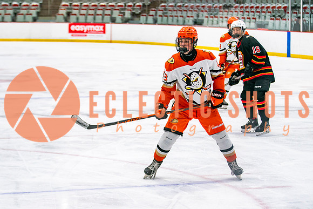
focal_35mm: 119
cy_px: 123
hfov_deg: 17.2
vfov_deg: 11.5
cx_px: 156
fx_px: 1034
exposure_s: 1/640
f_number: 2.8
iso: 640
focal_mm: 70
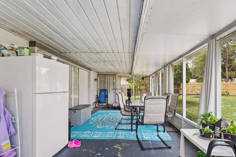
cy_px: 89
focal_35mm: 17
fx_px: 111
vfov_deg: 70.1
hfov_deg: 93.1
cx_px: 127
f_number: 8
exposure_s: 1/3.33
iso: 100
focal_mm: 14
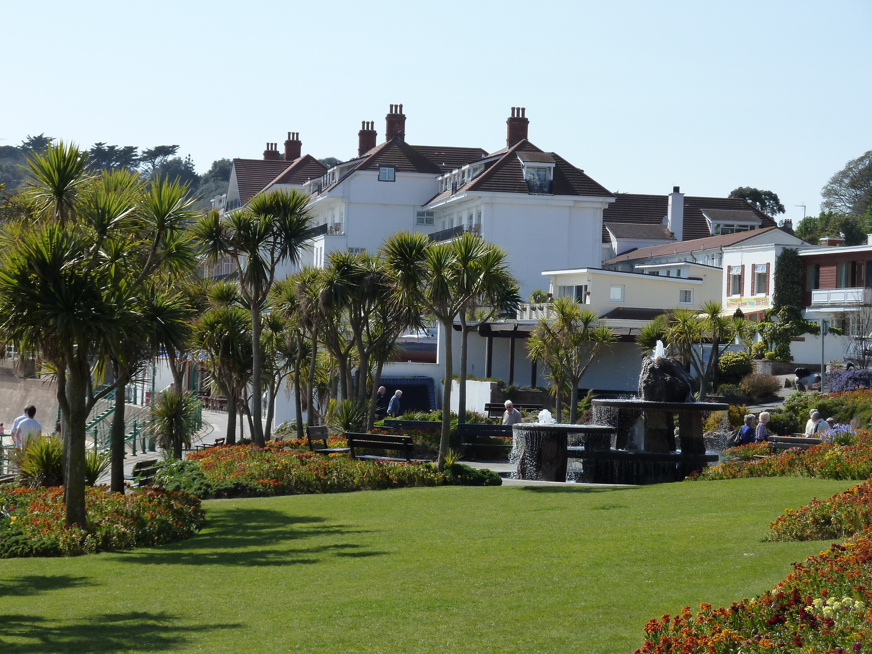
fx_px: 2620
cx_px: 436
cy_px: 327
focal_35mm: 104
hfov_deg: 18.9
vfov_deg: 14.2
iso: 125
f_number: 5
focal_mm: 17
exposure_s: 1/500
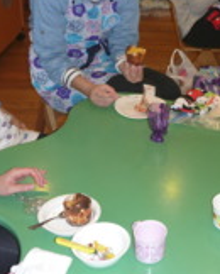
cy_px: 103
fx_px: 479
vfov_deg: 31.8
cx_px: 212
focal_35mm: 59
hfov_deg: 24.8
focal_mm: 4.9
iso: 125
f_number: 3.3
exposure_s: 1/30
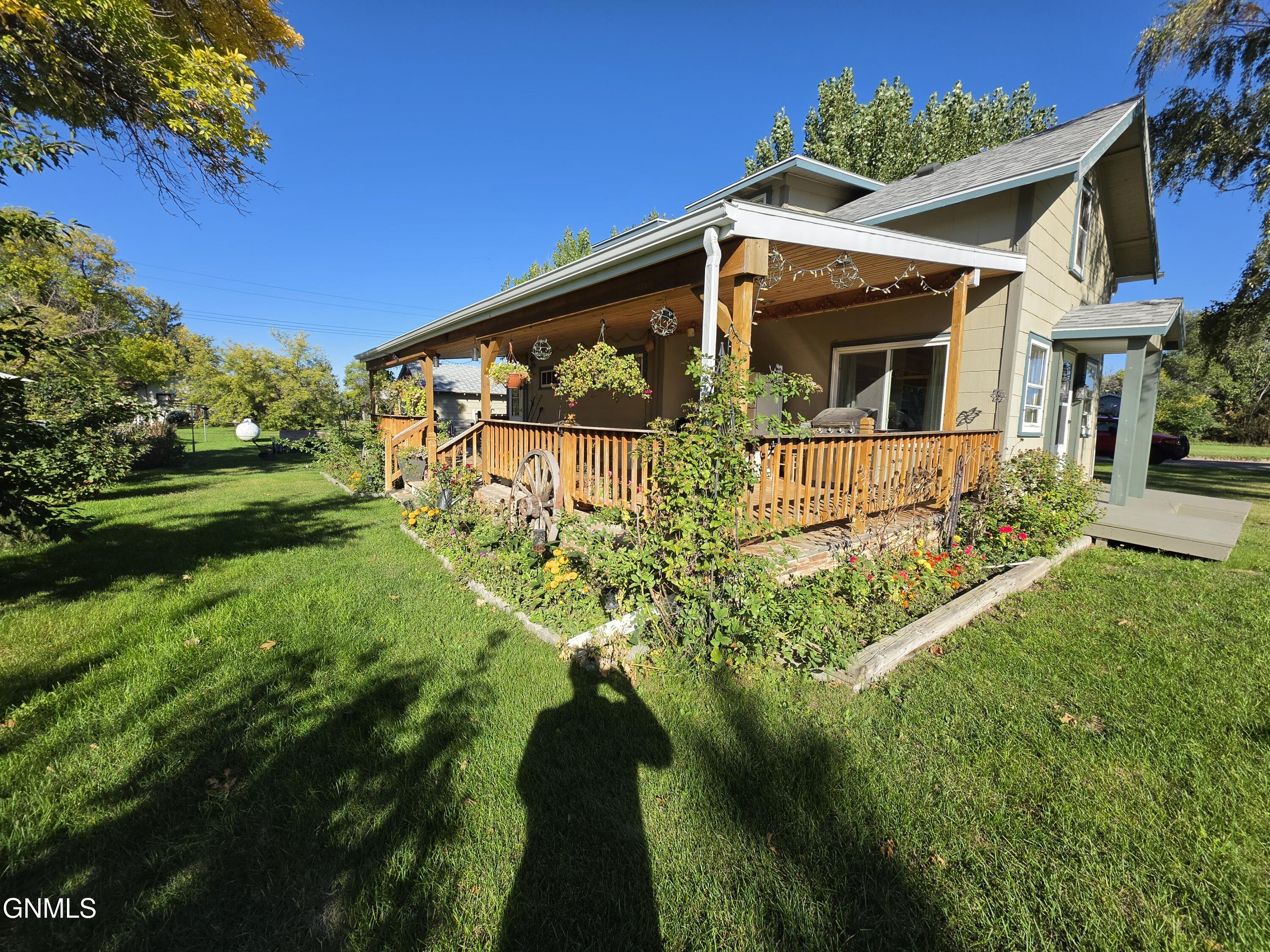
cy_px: 476
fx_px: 477
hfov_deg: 106.2
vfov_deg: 89.9
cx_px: 635
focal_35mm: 13
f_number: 1.9
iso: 32
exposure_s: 1/1380
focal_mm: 2.2
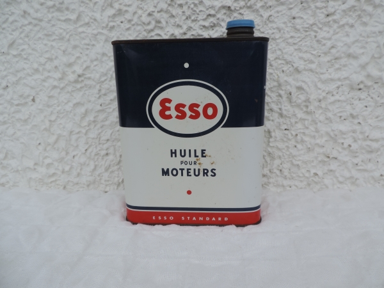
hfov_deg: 71.6
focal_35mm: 24
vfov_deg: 56.8
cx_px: 192
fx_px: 266
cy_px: 144
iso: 80
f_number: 3
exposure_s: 1/320
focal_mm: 4.3
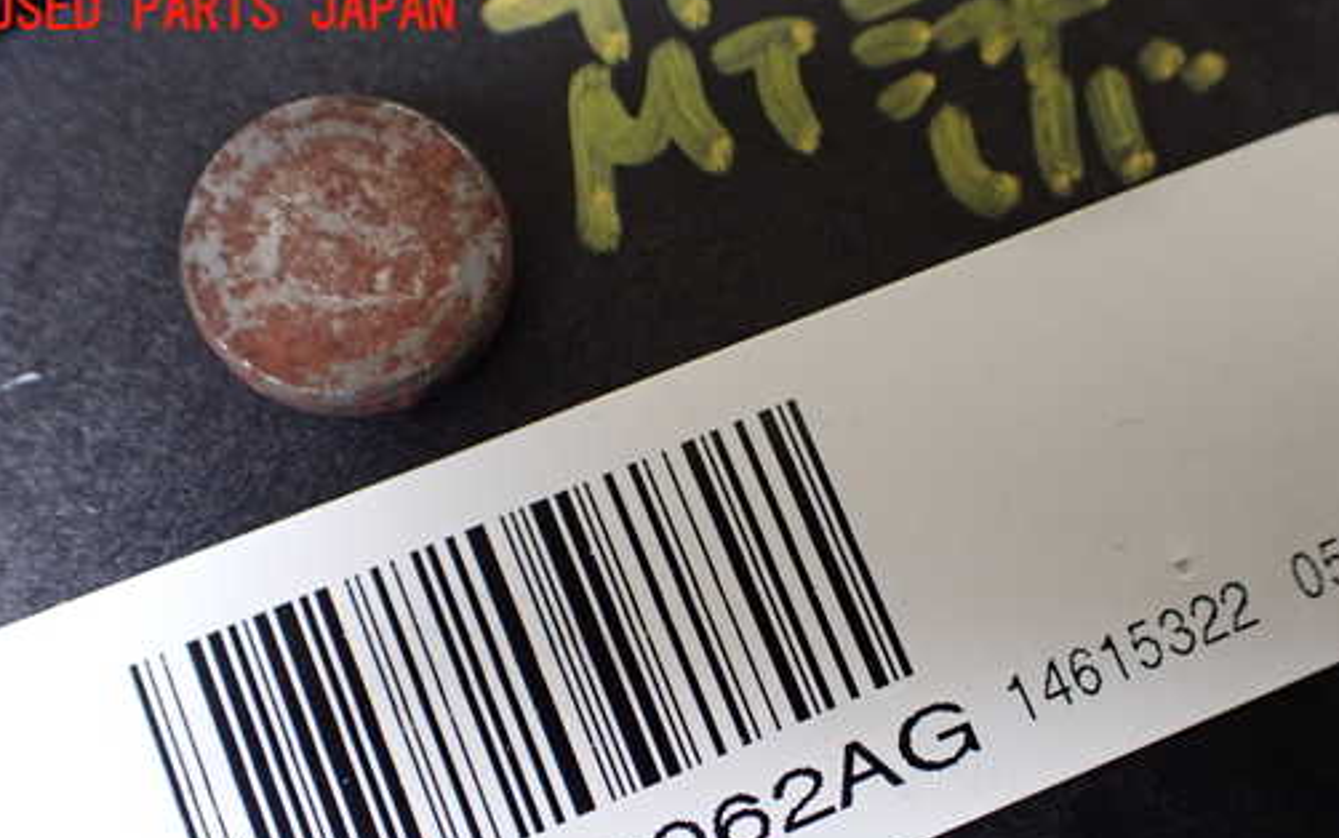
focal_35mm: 38
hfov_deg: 51.3
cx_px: 771
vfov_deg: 33.2
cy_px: 579
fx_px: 1387
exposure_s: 1/125
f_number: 2.3
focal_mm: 5.4
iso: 640
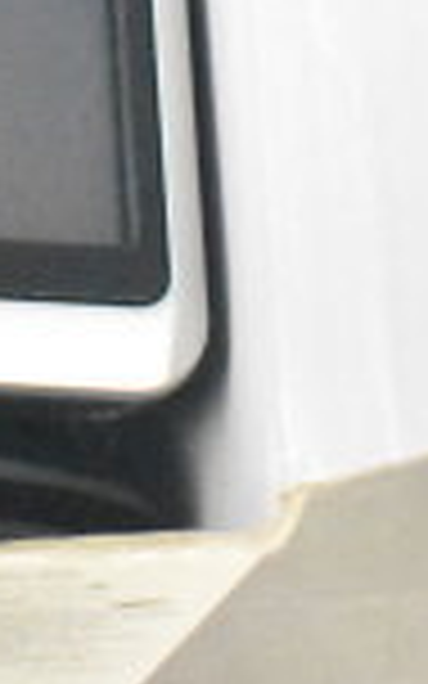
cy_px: -223
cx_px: -631
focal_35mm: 233
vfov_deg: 8.9
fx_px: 4348
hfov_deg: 5.4
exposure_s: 1/60
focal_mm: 38
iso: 22800
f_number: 4.8
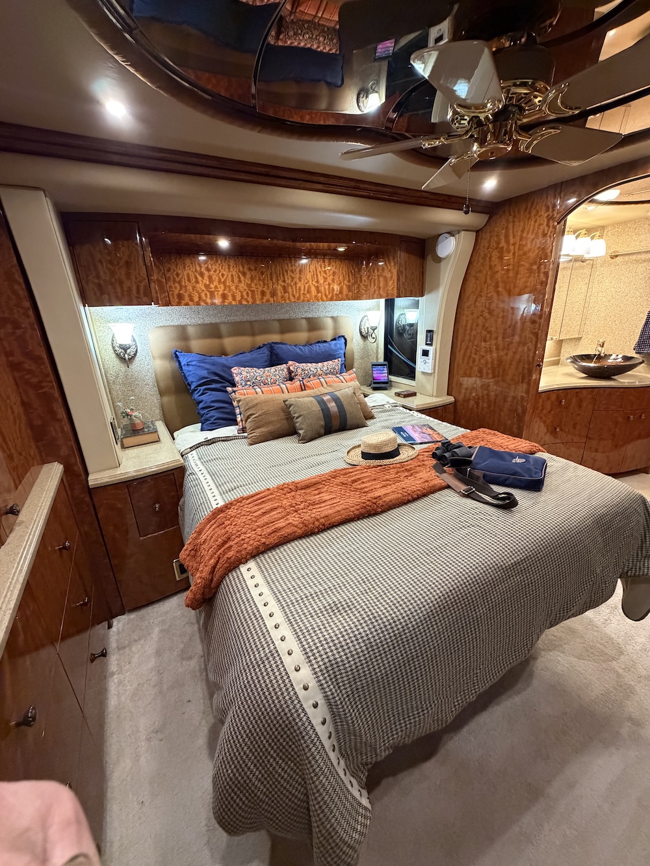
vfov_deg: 102.1
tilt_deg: -20.5
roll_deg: +2.6
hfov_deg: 85.7
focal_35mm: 14
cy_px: 433
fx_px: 350
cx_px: 325
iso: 800
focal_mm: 2.22
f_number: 2.2
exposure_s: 1/60
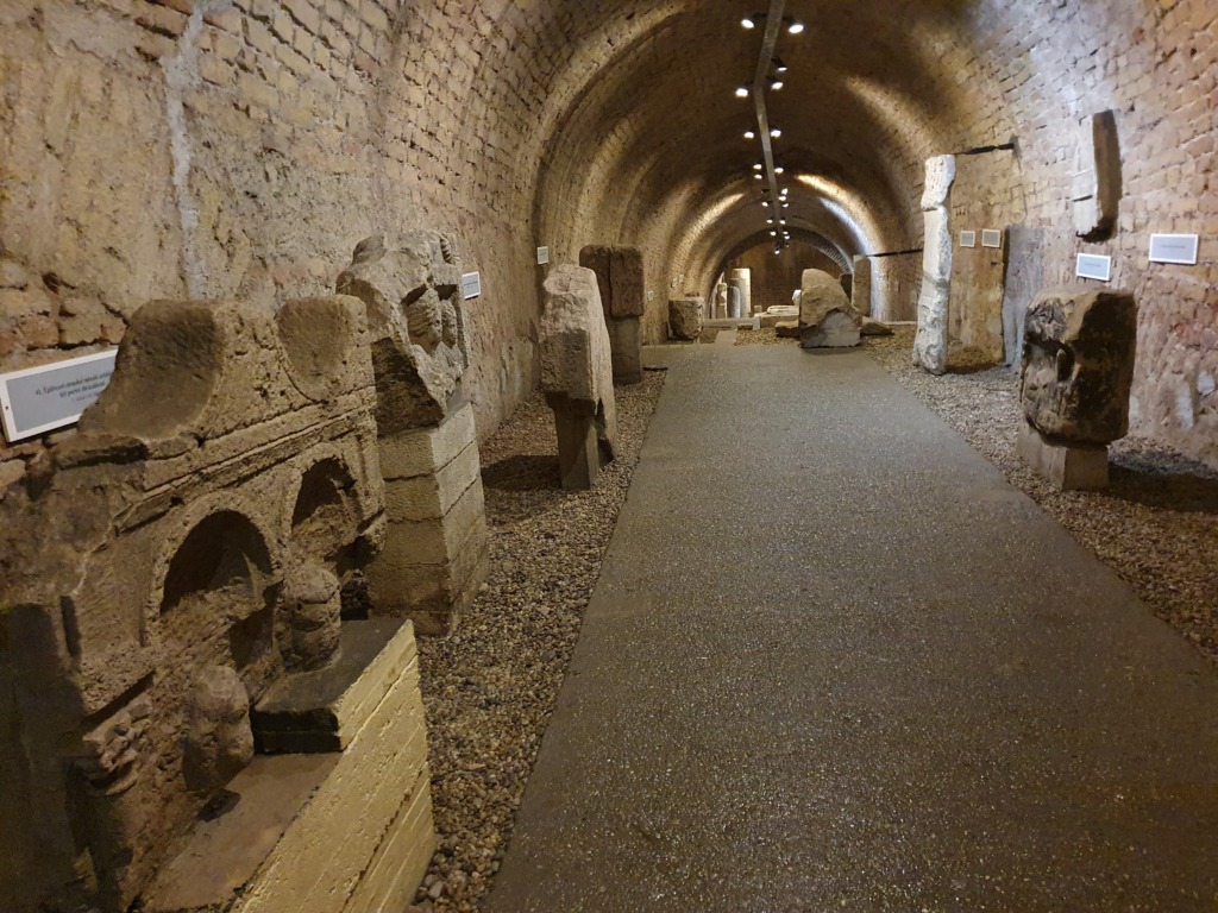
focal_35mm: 26
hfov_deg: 67.3
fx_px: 915
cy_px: 456
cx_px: 609
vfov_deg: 53.1
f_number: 1.5
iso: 640
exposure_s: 1/10
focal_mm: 4.32
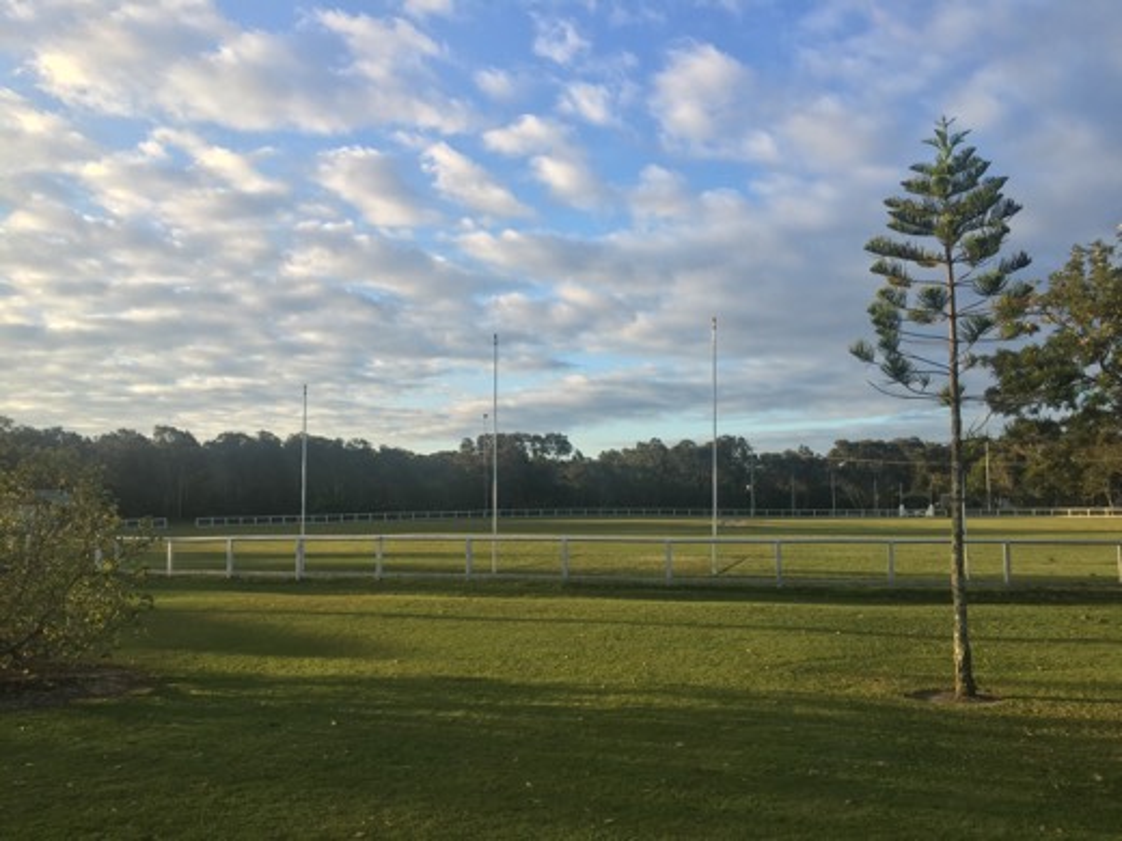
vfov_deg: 48.2
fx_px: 940
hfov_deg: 61.7
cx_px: 561
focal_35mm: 29
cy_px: 420
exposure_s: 1/746
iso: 32
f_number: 2.2
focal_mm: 4.15
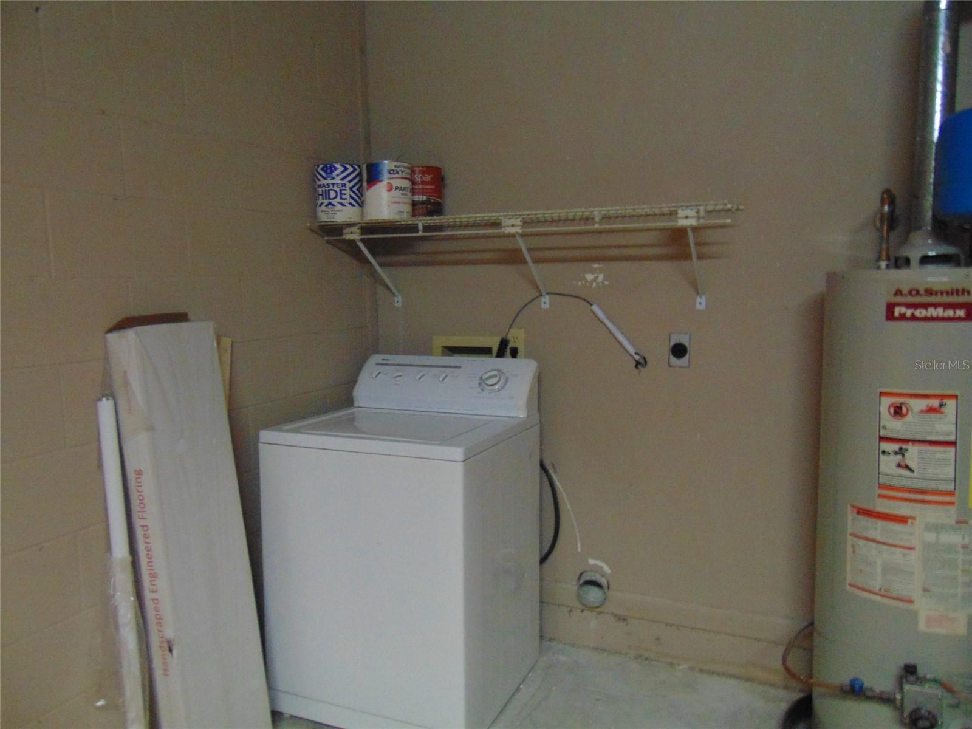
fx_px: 702
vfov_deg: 54.9
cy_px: 364
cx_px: 486
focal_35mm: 25
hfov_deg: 69.4
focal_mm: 4.5
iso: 400
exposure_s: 1/13
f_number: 3
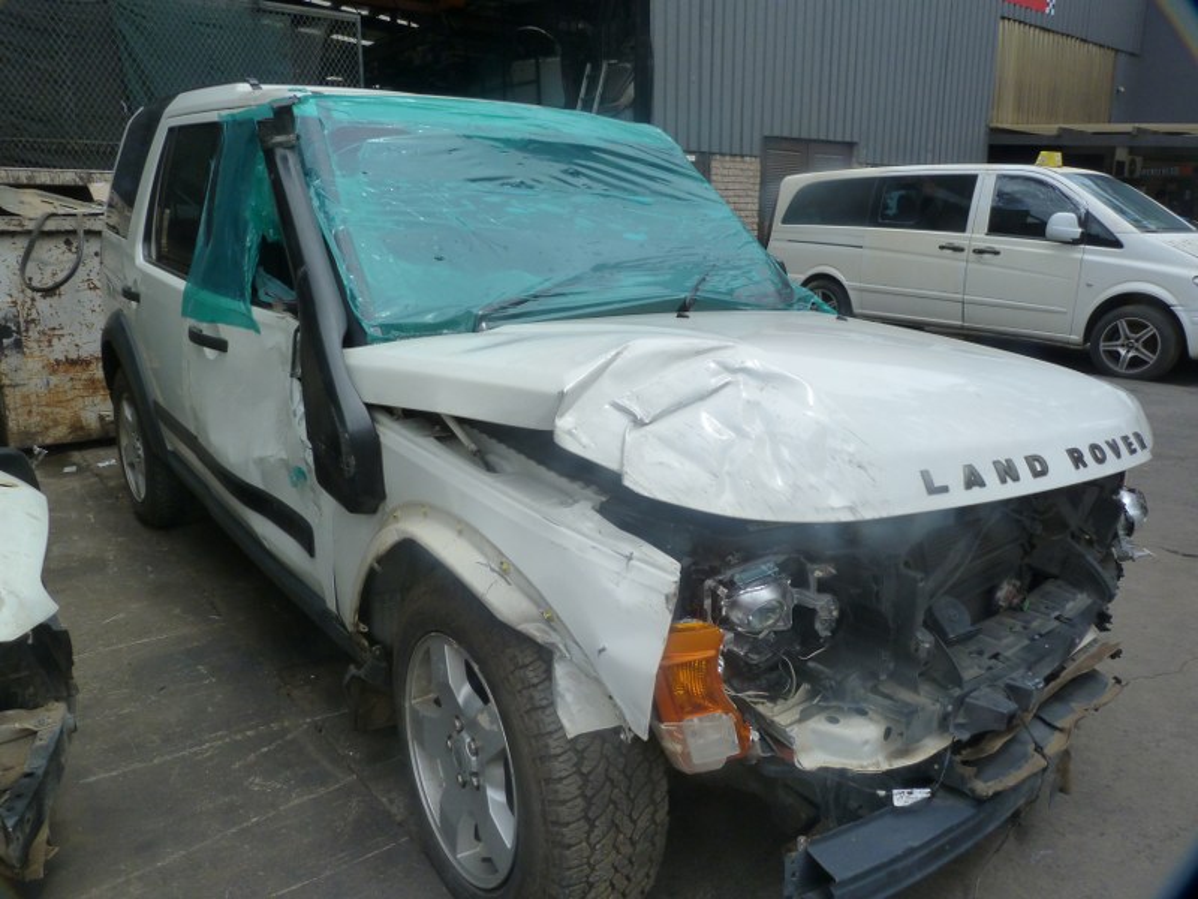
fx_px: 865
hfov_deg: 69.4
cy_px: 450
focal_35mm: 25
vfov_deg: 54.9
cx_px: 599
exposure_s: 1/400
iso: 125
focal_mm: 4.5
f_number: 5.6
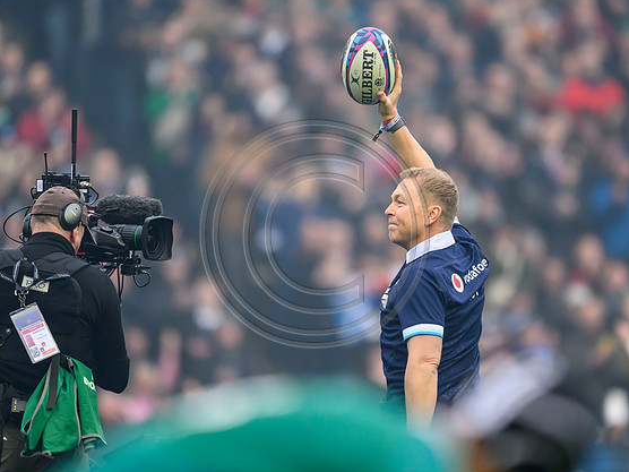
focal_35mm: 654
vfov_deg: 2.3
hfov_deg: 3.0
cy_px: 233
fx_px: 11884
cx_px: 381
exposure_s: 1/2500
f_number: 4
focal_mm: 560
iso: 3200
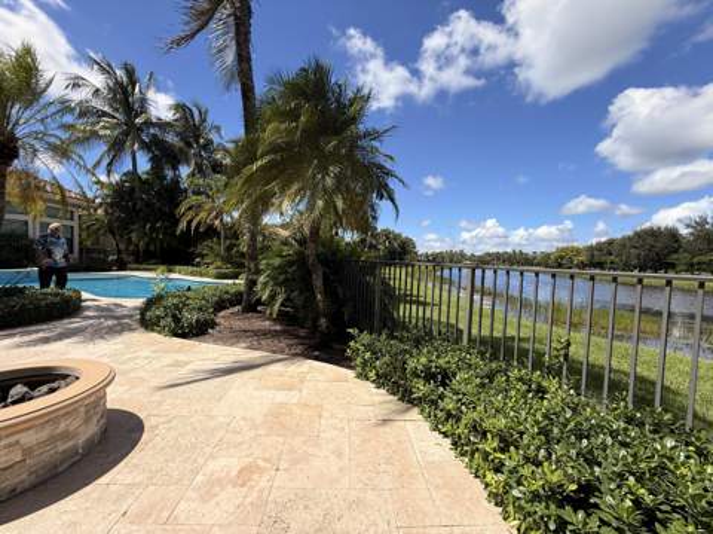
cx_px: 356
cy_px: 267
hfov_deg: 102.1
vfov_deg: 85.6
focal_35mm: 14
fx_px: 288
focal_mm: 2.22
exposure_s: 1/1464
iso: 50
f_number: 2.2
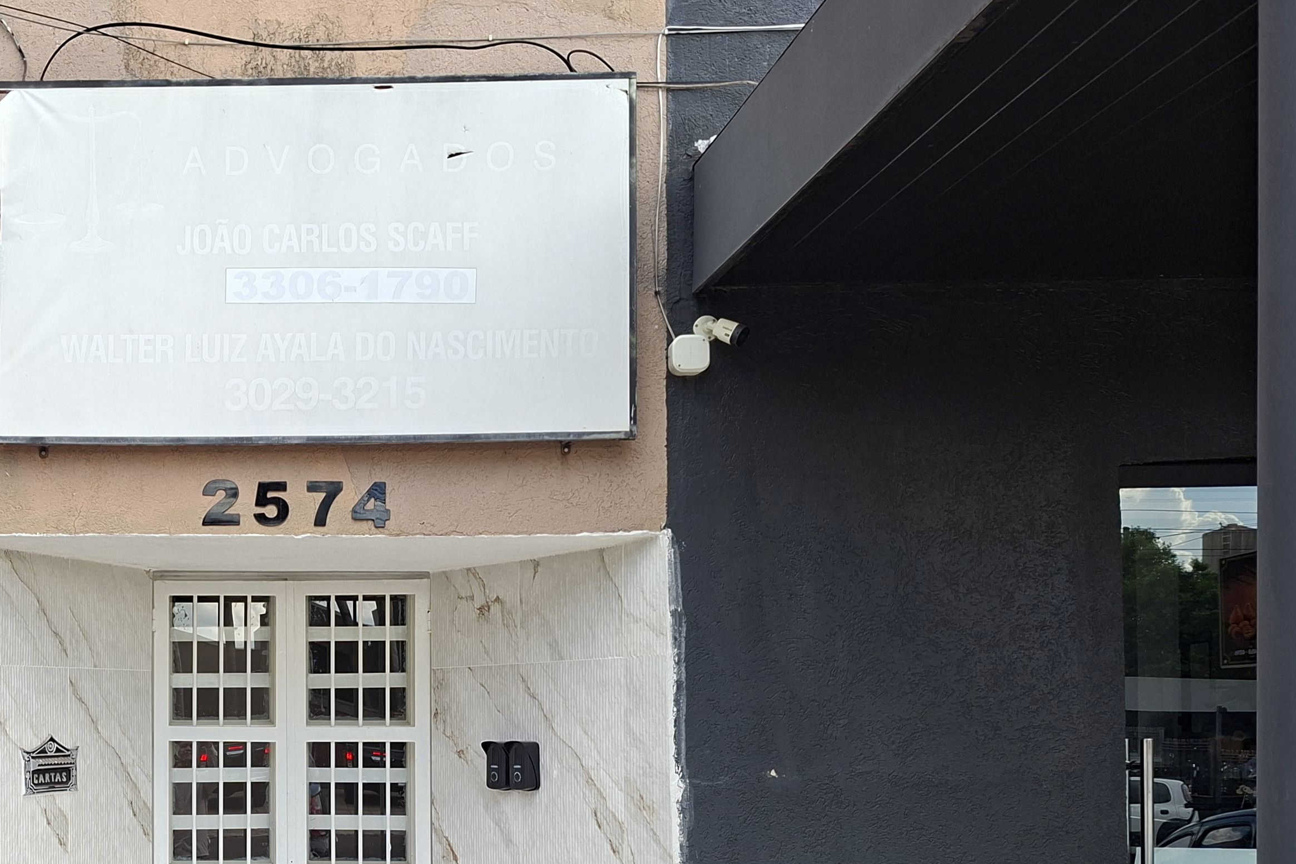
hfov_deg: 44.4
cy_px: 699
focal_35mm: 41
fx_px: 1476
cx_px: 205
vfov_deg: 31.7
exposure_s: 1/391
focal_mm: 5.54
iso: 50
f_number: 1.8
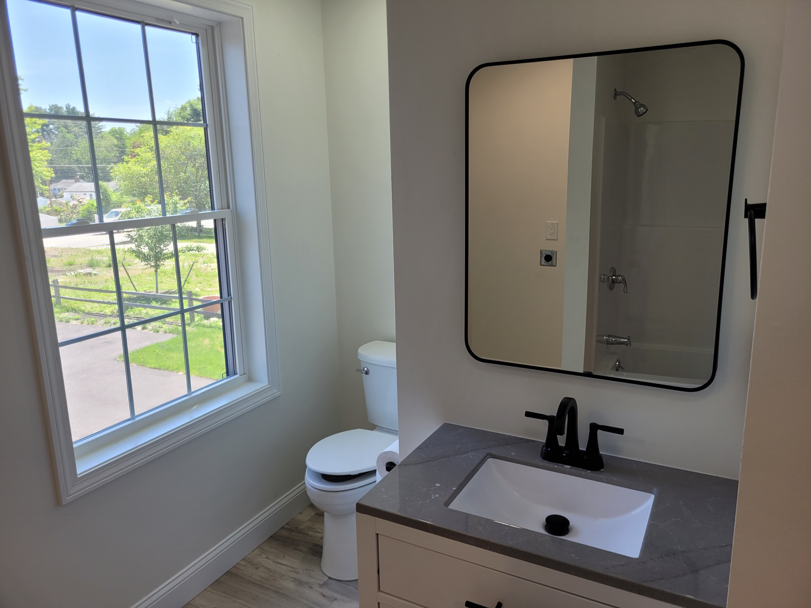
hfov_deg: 67.3
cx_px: 406
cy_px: 304
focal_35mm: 26
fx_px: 609
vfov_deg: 53.1
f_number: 1.8
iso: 40
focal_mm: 5.4
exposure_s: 1/155
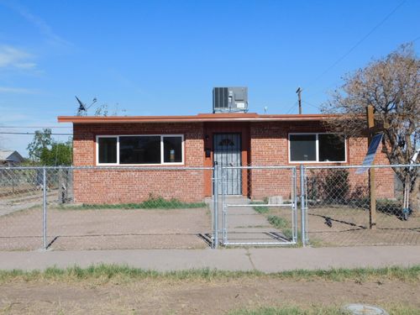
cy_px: 158
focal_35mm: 40
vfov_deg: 36.0
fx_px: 485
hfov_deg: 46.8
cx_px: 210
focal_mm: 7.1
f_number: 7.2
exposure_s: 1/500
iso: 125
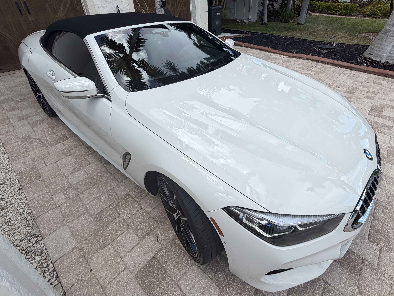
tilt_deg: -30.1
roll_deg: +1.5
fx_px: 159
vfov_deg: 85.7
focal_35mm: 14
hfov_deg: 102.1
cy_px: 148
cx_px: 197
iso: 40
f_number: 2.2
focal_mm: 2.22
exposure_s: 1/770
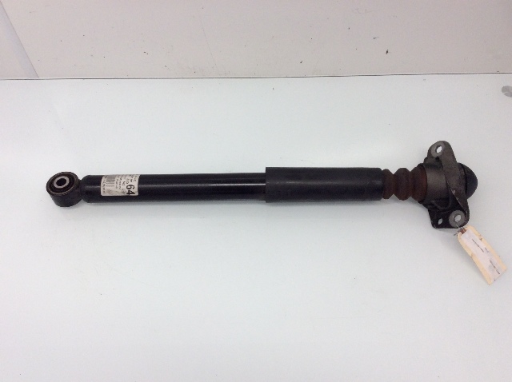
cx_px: 256
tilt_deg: -55.5
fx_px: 473
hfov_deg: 56.9
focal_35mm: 32
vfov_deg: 44.1
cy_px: 191
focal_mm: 3.3
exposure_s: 1/120
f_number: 2.4
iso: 64
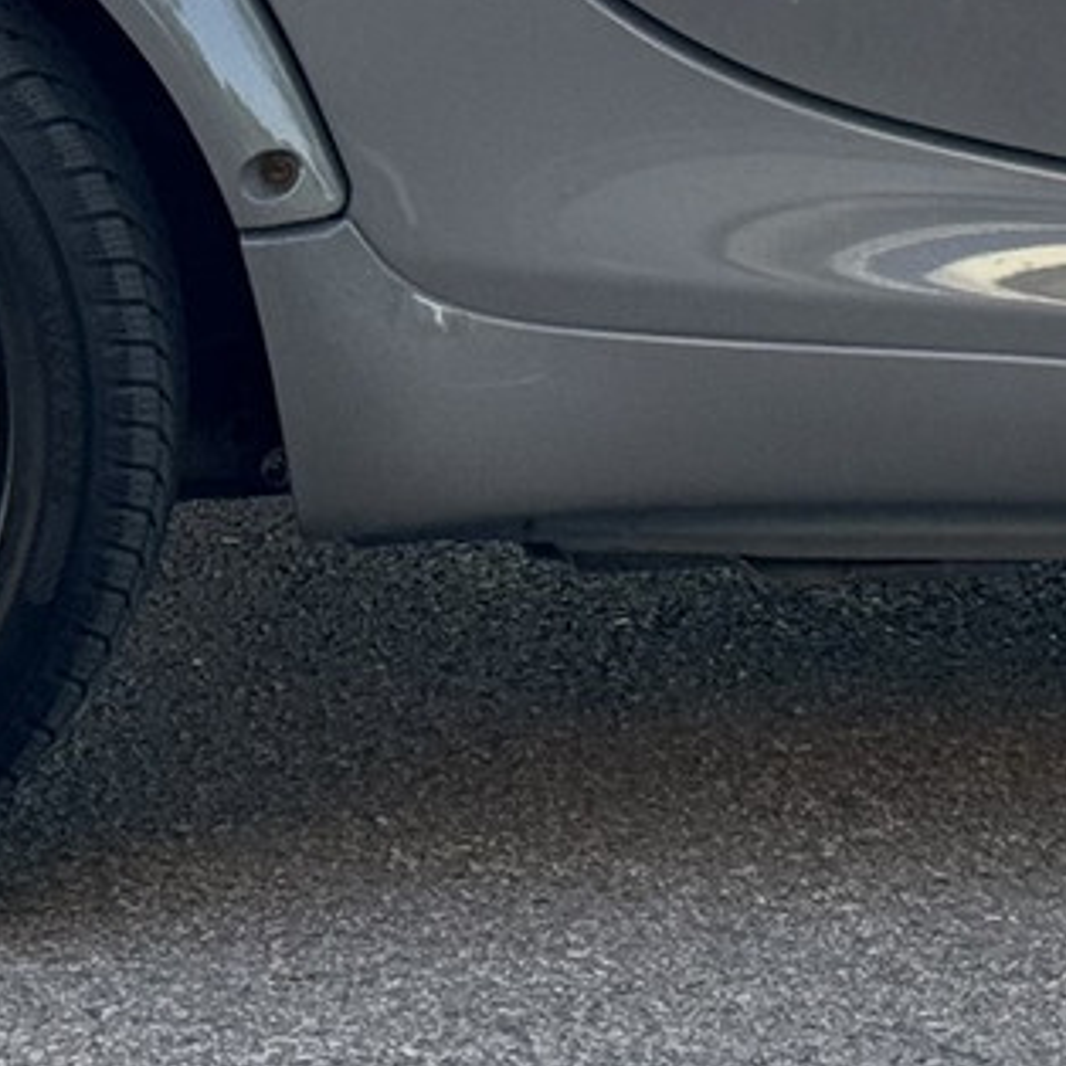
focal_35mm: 216
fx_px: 7526
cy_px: -944
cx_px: 1341
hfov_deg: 8.0
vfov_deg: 7.8
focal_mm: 6.76
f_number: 1.78
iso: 64
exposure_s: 1/540
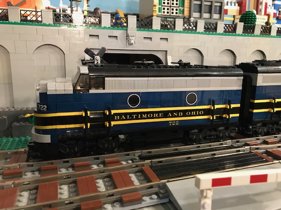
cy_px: 105
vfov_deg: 49.7
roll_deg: -0.4
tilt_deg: -10.4
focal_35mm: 28
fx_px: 227
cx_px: 140
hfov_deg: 63.4
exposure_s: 1/6
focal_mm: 3.99
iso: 100
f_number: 1.8
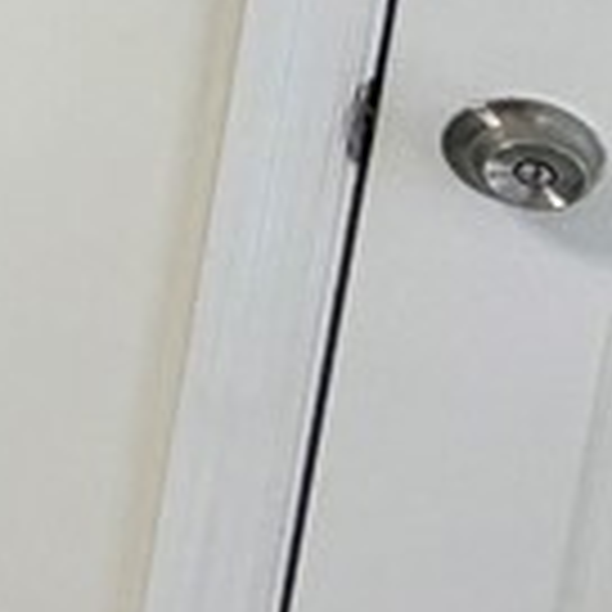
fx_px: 1860
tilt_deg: -7.4
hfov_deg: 9.0
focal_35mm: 93
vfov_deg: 17.1
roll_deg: -1.0
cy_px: -274
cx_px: -1647
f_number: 2.2
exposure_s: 1/120
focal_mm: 2.22
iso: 100
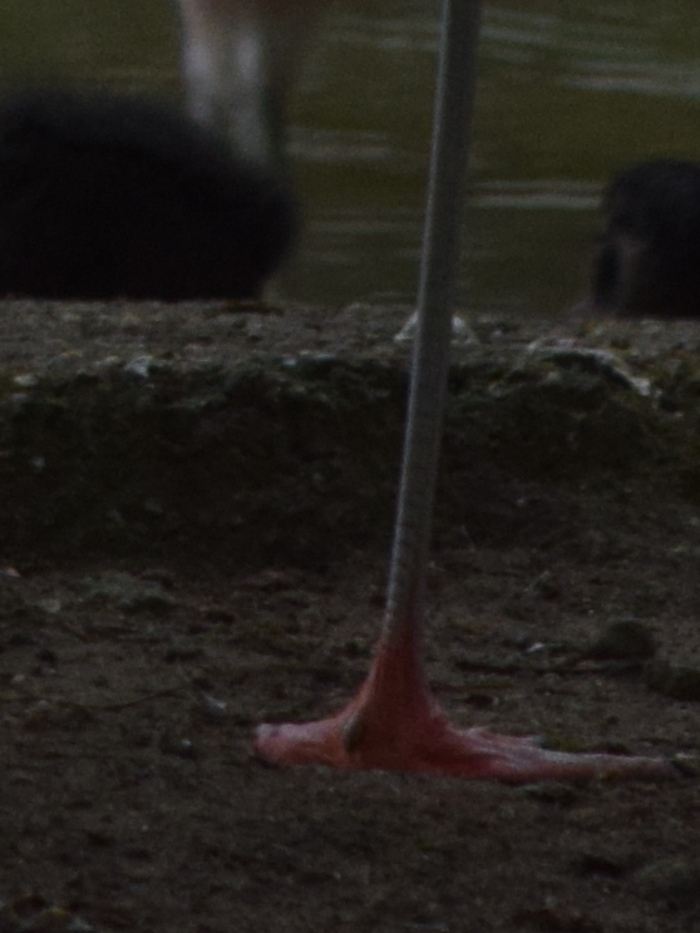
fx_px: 43922
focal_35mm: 1629
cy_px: -1532
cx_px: -930
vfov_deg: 1.2
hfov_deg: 0.9
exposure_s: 1/125
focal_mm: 140
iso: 800
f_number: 4.8
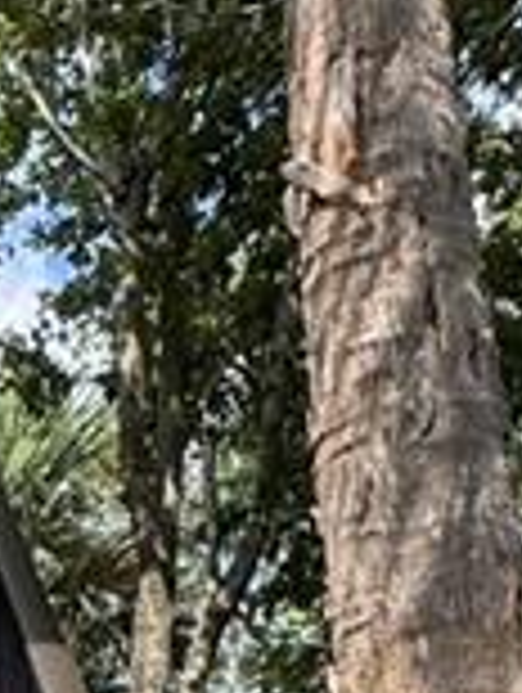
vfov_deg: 15.6
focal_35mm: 109
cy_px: 1220
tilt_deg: -0.8
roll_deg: +0.3
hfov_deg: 12.7
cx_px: -351
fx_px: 2186
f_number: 2.2
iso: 50
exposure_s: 1/681
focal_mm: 2.22
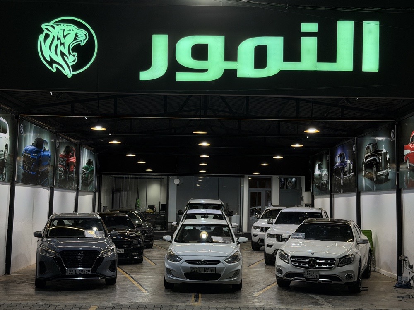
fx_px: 574
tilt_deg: +3.8
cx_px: 207
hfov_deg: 39.7
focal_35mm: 48
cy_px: 155
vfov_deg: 30.3
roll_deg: -1.0
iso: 50
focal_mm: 6.76
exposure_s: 1/121
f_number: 1.78
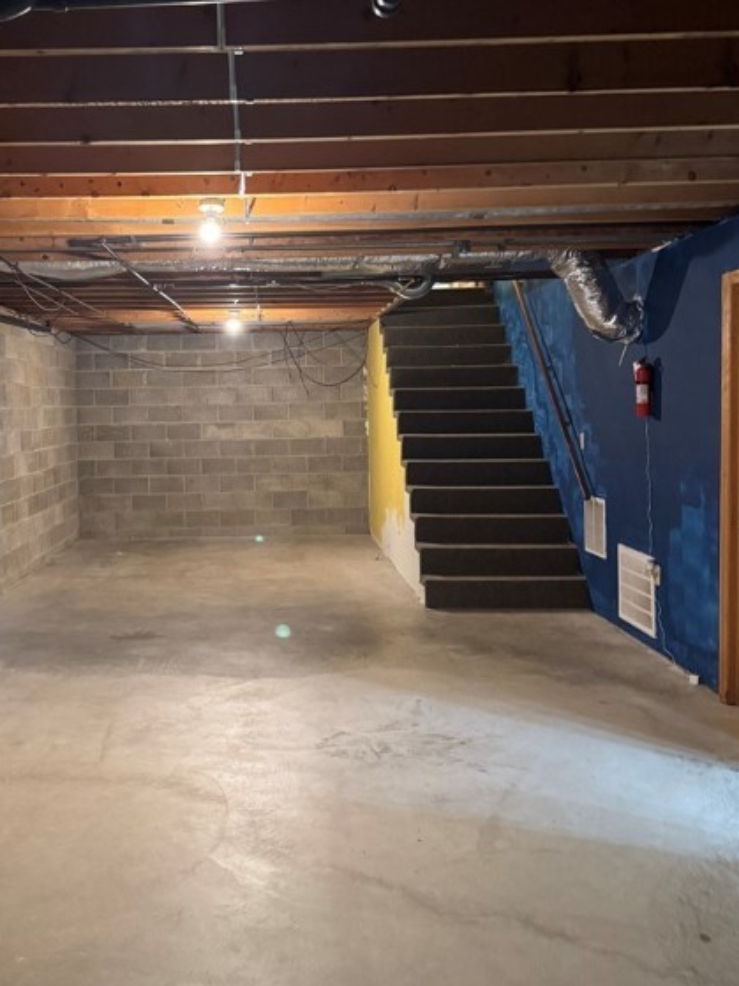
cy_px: 423
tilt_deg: +0.5
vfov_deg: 55.2
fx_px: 940
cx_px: 249
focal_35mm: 33
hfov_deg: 42.4
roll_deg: +1.9
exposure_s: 1/40
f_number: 1.78
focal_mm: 6.76
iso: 1000
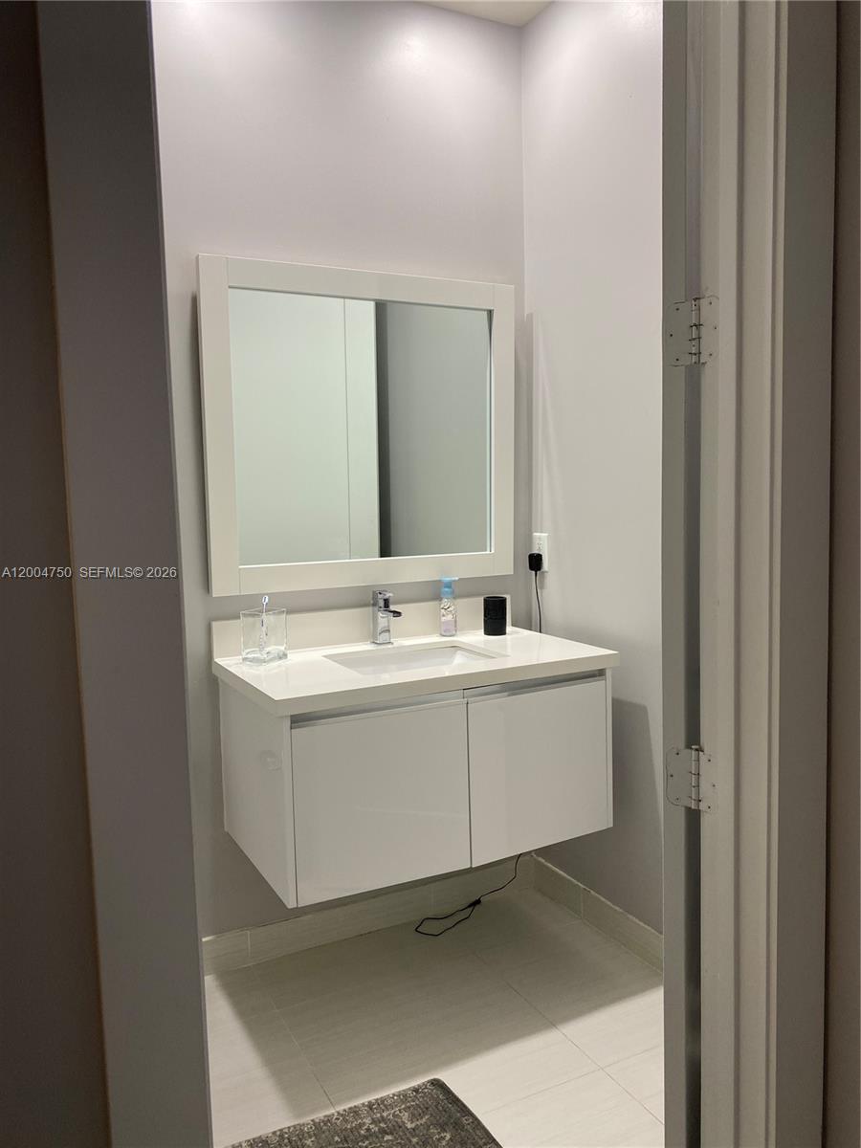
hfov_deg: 53.1
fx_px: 862
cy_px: 574
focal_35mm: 26
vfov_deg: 67.3
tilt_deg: -5.6
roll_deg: +1.6
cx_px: 430
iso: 80
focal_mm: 4.25
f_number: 1.8
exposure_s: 1/60
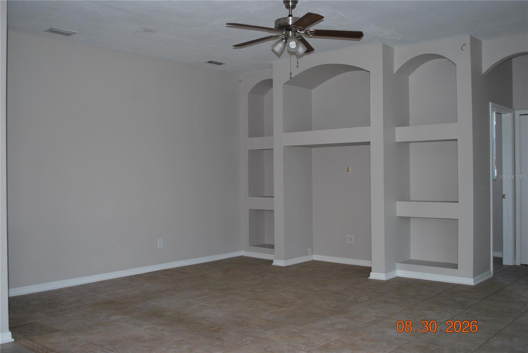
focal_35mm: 36
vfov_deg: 36.9
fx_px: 528
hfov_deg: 53.1
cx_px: 264
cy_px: 176
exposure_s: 1/60
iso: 200
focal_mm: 24
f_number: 4.2
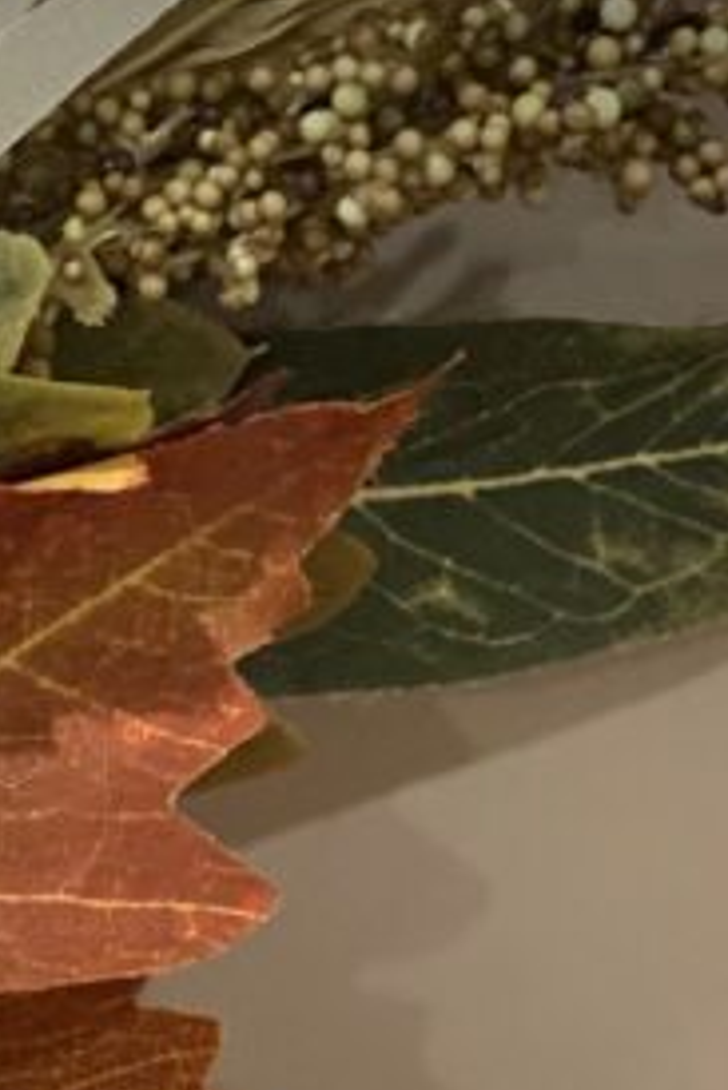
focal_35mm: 202
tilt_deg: -38.3
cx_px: -223
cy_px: 1917
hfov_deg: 6.7
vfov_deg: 9.7
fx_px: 6119
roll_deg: -2.1
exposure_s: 1/40
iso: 320
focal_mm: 6
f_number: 2
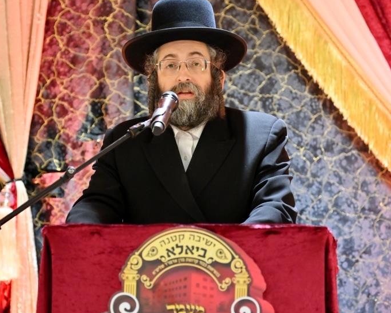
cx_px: 195
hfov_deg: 5.7
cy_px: 190
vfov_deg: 4.6
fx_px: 3923
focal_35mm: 339
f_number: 2.8
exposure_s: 1/250
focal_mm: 160
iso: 500
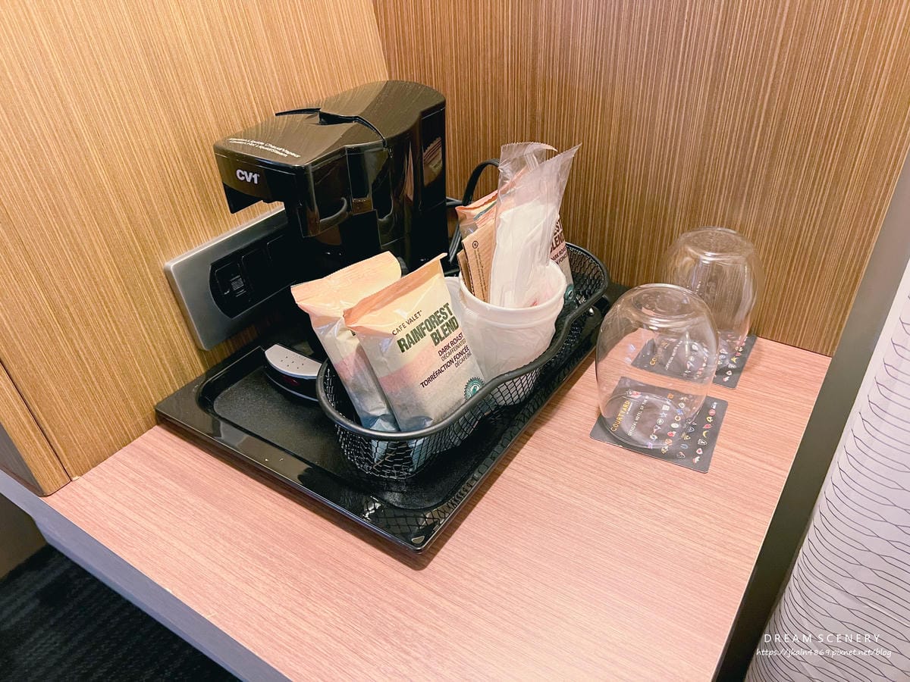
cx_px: 455
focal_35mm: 26
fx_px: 683
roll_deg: +1.8
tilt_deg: -35.9
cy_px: 341
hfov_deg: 67.3
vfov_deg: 53.1
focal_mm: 5.7
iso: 500
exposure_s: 1/60
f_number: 1.5
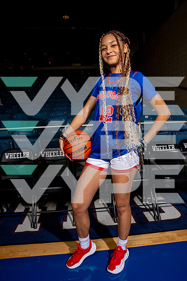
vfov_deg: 73.7
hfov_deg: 53.1
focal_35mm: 24
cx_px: 94
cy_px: 140
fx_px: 187
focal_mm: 24
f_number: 7.1
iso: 250
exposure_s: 1/125
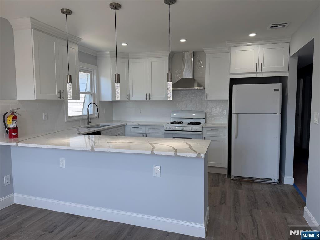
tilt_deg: -5.1
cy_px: 120
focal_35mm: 24
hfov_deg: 71.6
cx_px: 160
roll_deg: +0.6
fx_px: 222
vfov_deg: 56.8
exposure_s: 1/488
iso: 100
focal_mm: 6.76
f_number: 1.78
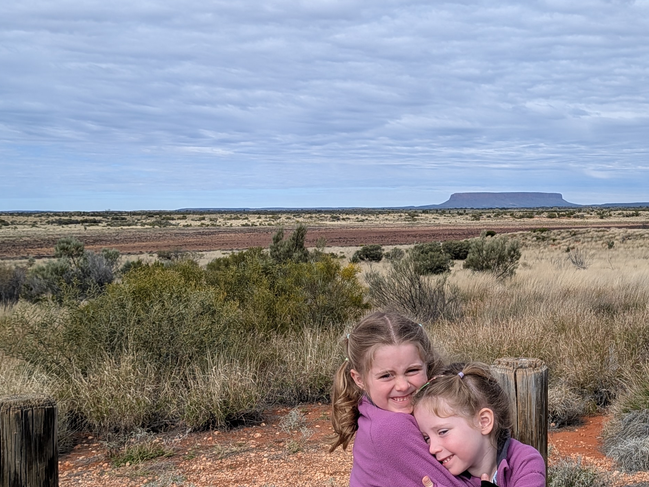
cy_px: 274
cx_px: 559
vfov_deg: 28.5
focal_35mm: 51
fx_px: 956
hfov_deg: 35.7
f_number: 1.7
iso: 34
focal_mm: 4.53
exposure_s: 1/1848
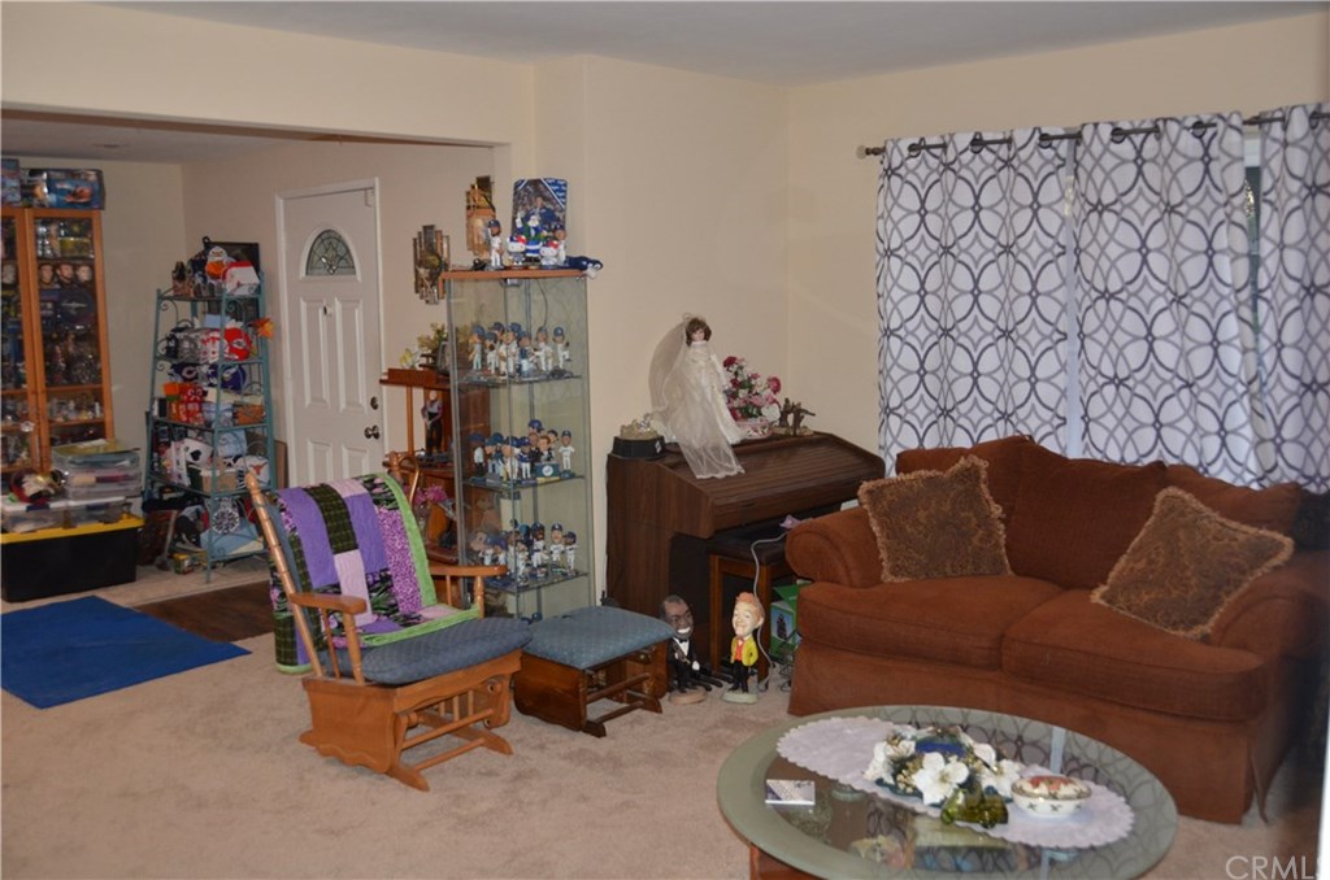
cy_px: 440
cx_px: 665
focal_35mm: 33
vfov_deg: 39.8
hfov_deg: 57.3
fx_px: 1217
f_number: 3.8
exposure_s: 1/60
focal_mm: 22
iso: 800
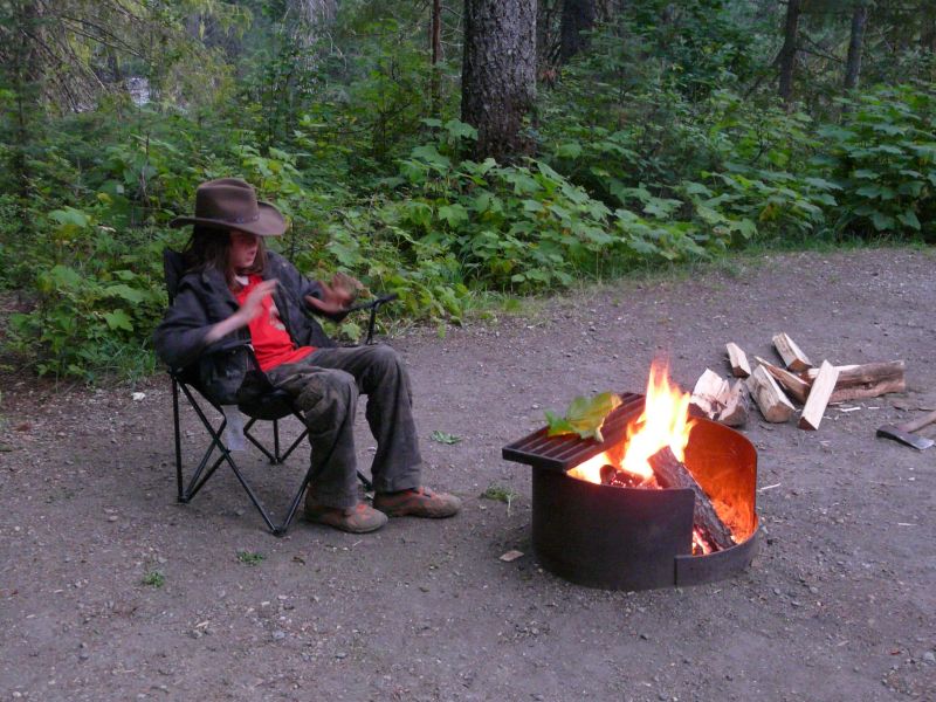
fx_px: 1190
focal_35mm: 44
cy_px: 351
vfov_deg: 32.9
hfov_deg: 42.9
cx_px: 468
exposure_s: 1/8
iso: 400
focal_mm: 7.2
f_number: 3.2
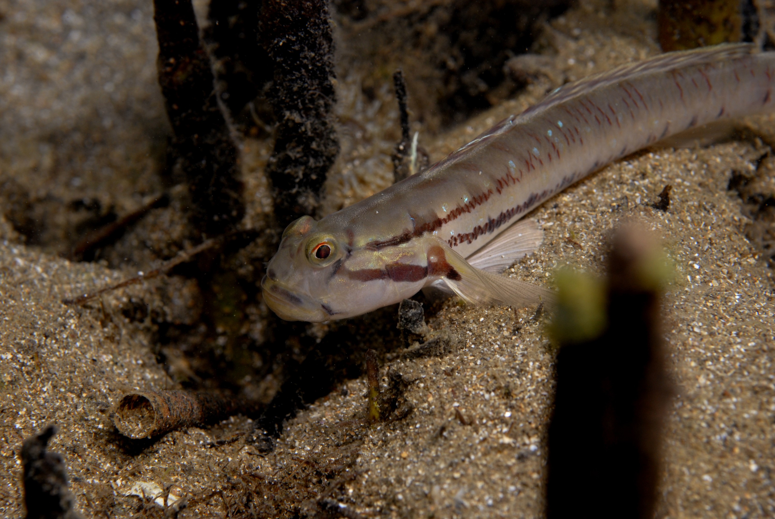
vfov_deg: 15.2
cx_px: 388
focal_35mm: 90
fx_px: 1940
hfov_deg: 22.6
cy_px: 260
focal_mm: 60
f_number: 11
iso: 125
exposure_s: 1/80
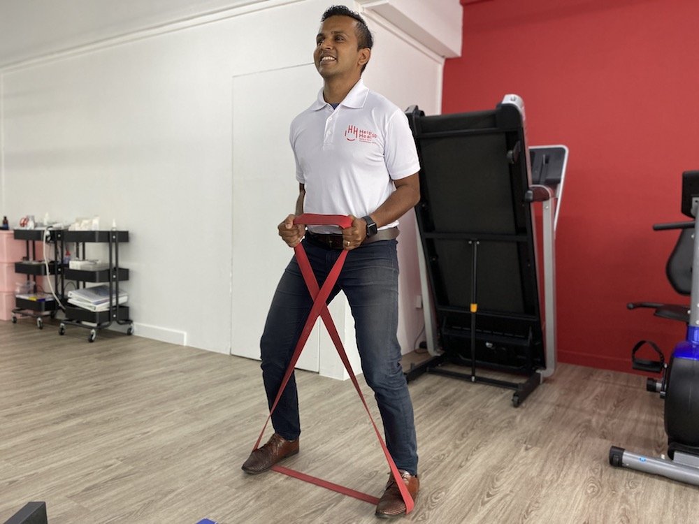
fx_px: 525
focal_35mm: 26
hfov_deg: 67.3
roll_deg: -0.9
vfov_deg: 53.1
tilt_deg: -3.4
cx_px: 350
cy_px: 262
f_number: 1.8
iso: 160
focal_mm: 4.25
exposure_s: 1/50
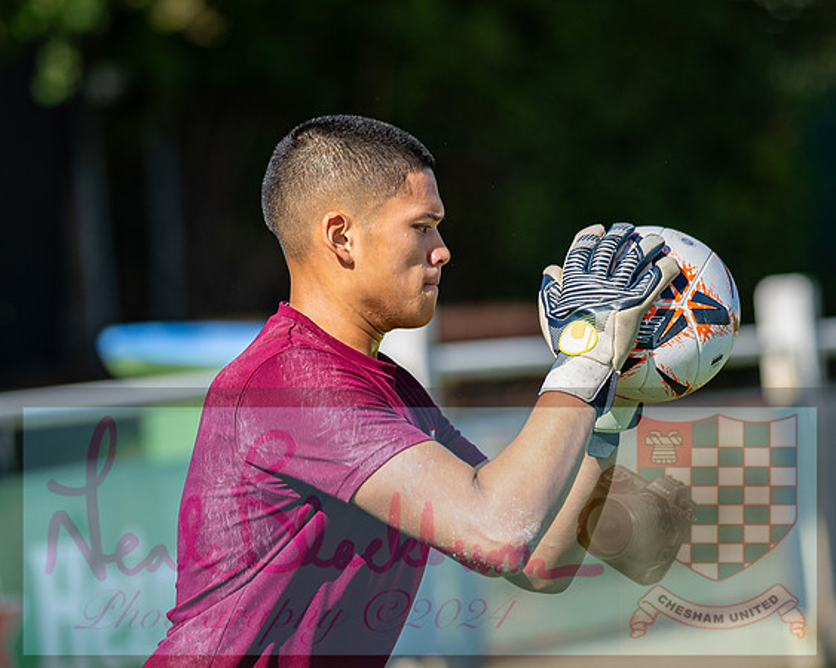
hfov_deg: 6.6
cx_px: 431
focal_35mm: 295
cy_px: 269
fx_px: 7298
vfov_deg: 5.2
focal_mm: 135
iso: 80
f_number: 1.8
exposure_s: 1/3200
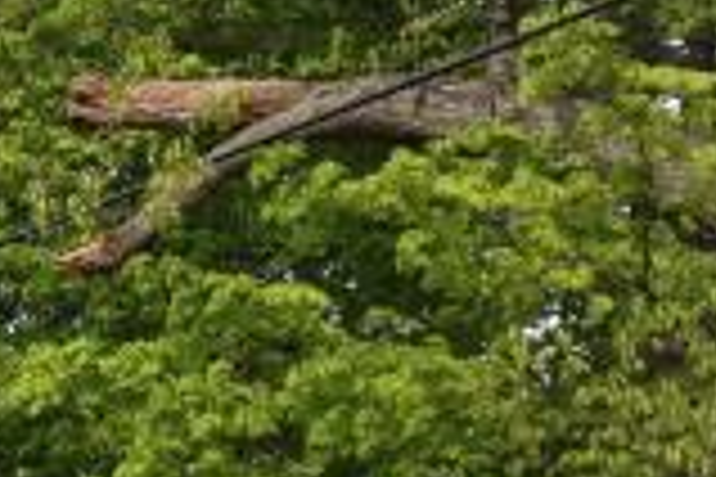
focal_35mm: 133
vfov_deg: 10.0
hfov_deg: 14.7
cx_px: -243
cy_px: 711
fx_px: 2645
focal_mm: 4.28
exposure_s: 1/789
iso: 50
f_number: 2.4
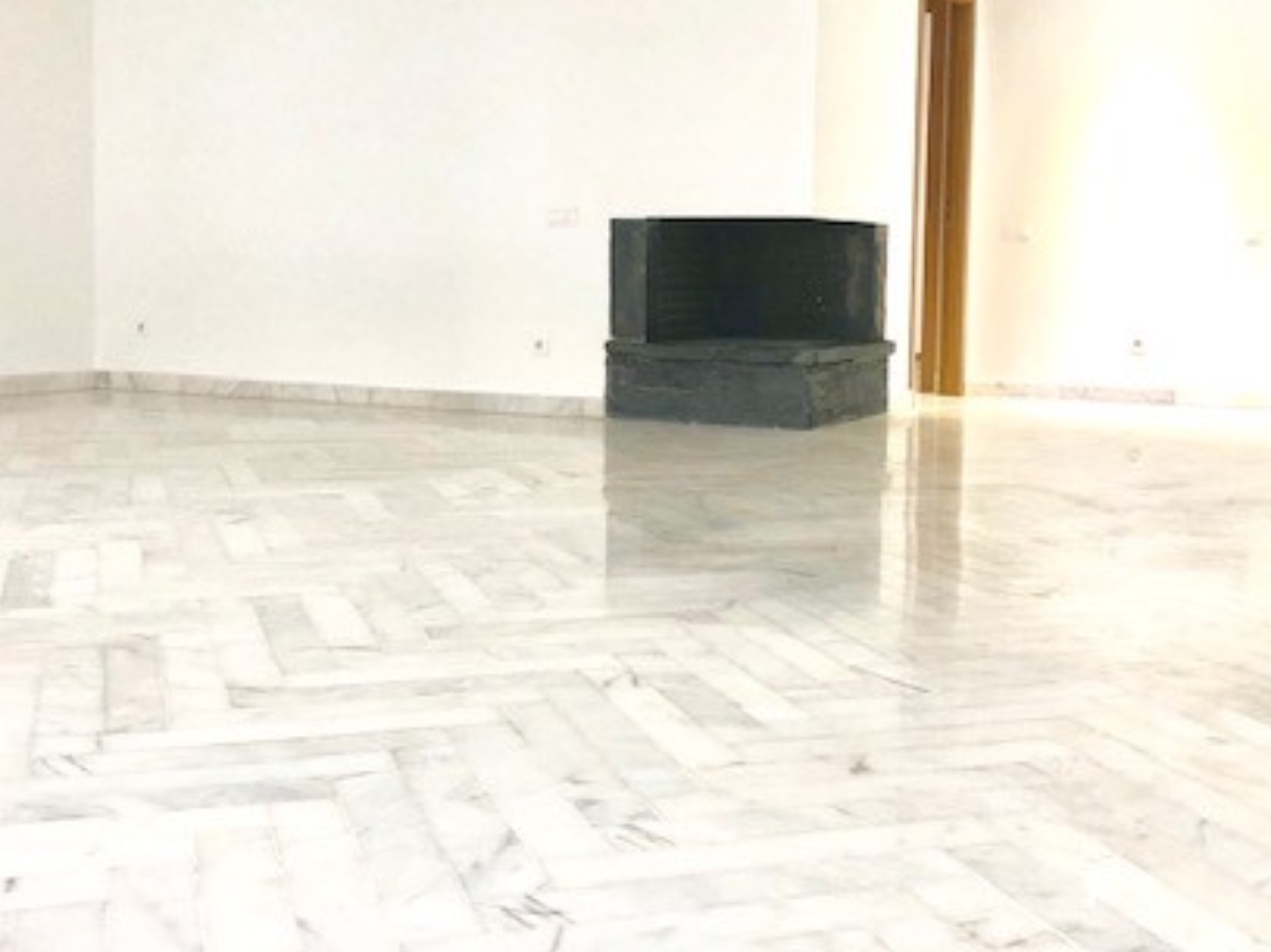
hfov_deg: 42.9
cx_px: 675
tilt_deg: -4.4
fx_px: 1615
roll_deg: -2.5
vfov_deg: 32.8
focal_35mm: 44
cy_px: 378
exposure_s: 1/24
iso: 40
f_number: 1.8
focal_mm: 4
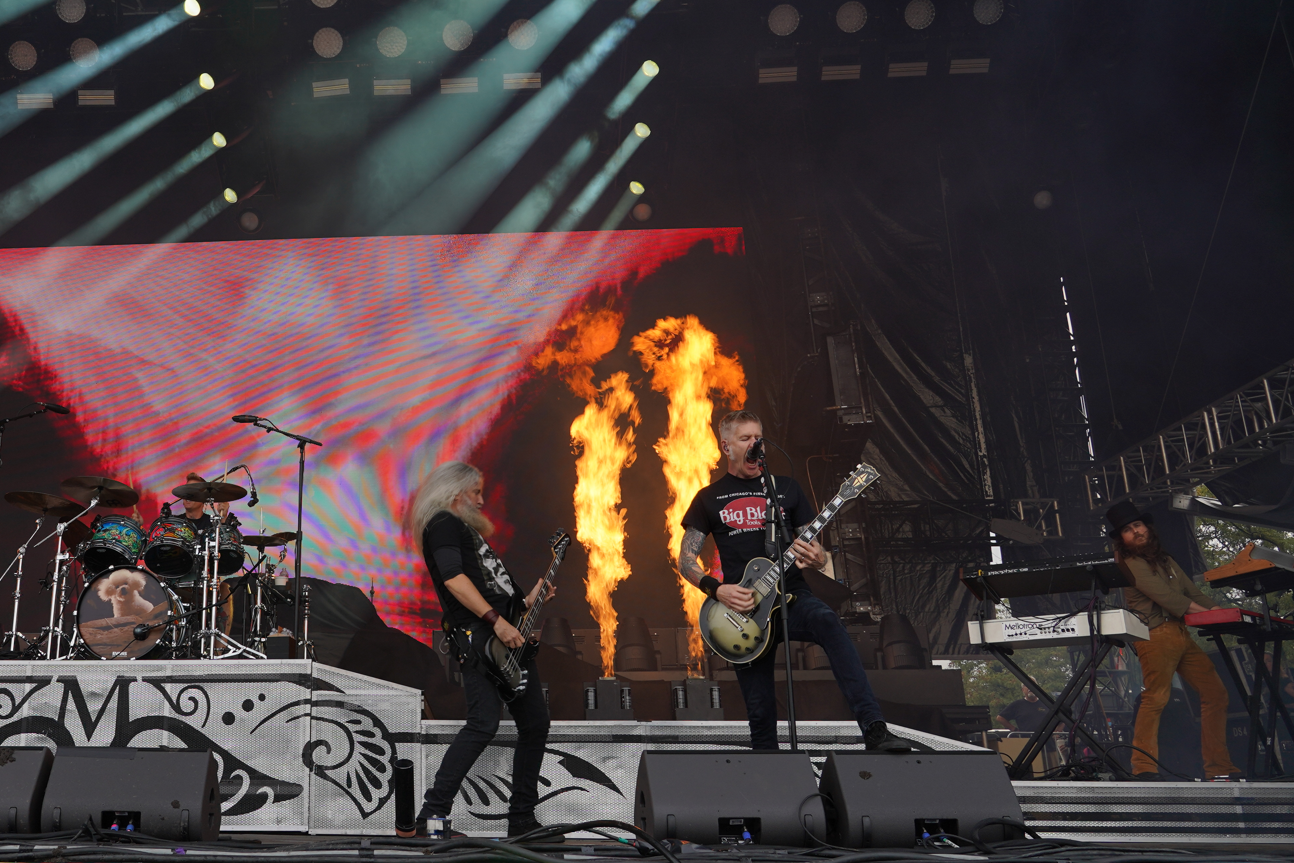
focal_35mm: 37
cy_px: 332
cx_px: 355
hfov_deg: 50.2
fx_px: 1330
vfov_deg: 35.8
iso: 100
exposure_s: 1/125
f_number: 8
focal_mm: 24
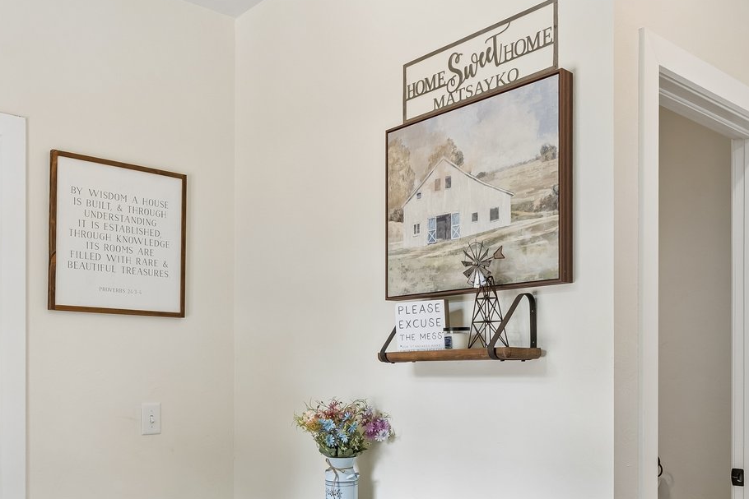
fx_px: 749
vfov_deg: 36.0
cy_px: 378
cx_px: 385
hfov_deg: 53.1
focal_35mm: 36
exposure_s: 1/80
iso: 200
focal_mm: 16
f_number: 8
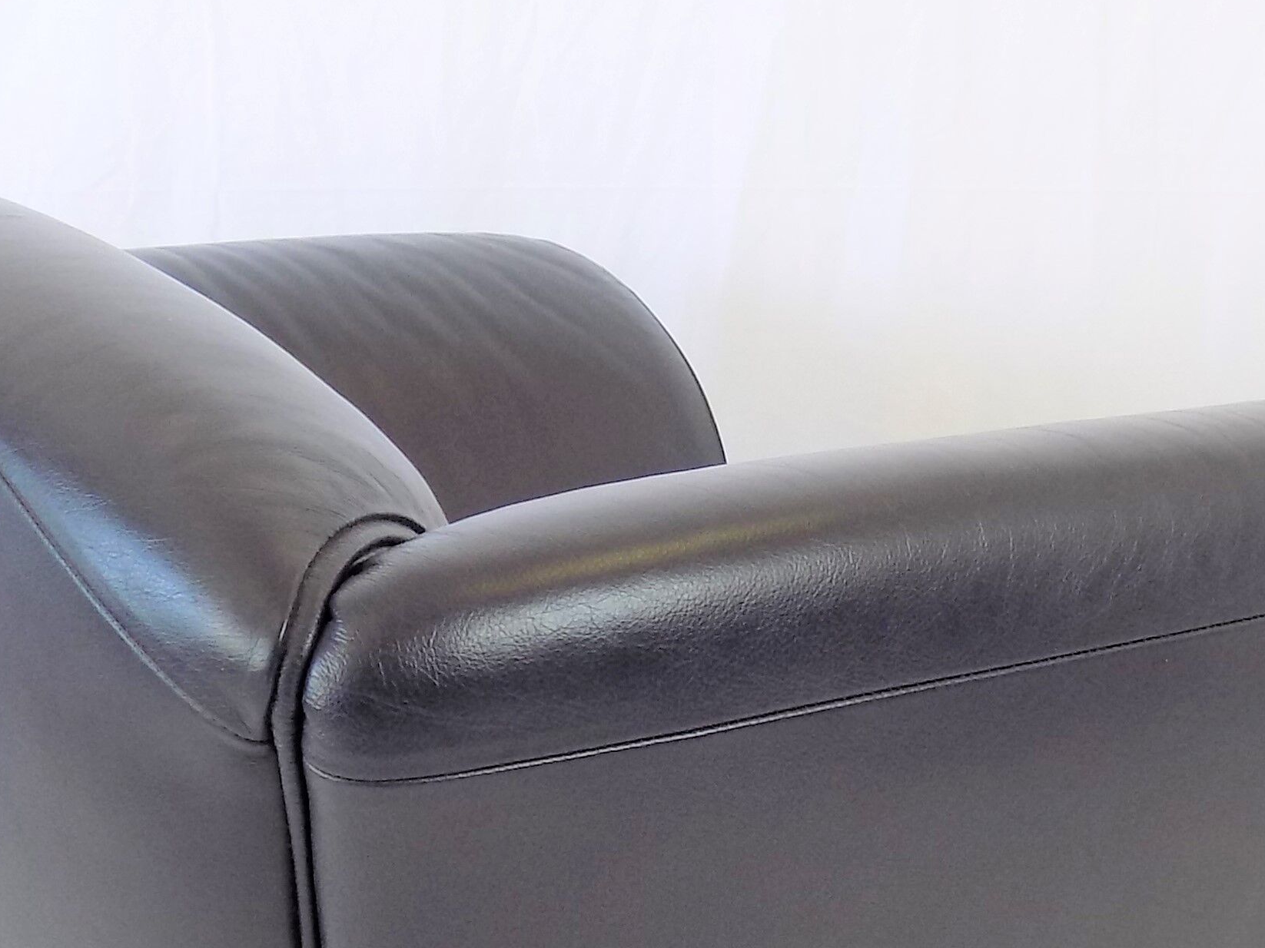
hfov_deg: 27.0
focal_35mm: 72
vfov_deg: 20.0
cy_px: 883
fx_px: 2631
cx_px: 669
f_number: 3.1
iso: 80
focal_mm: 4
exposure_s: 1/30
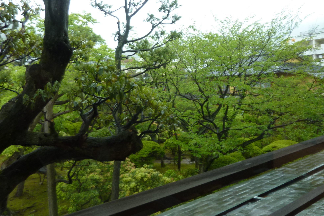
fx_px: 243
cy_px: 91
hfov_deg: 67.4
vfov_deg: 47.8
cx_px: 163
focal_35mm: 27
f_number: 3.3
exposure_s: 1/50
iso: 80
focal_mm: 4.1
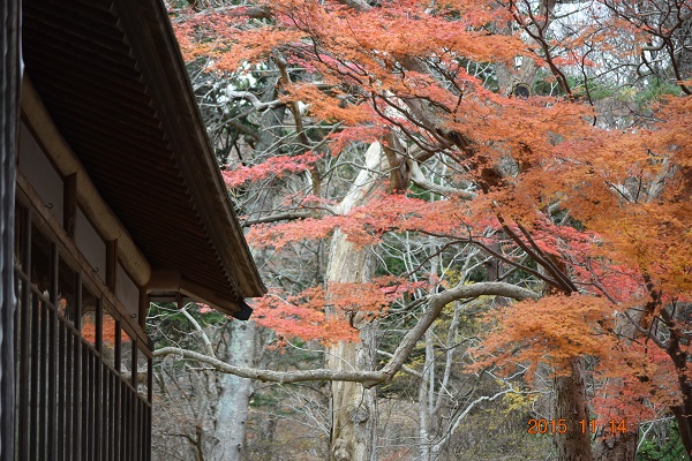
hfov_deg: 16.1
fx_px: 2451
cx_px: 346
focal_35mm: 128
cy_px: 230
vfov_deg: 10.8
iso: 400
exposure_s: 1/100
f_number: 5
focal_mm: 85
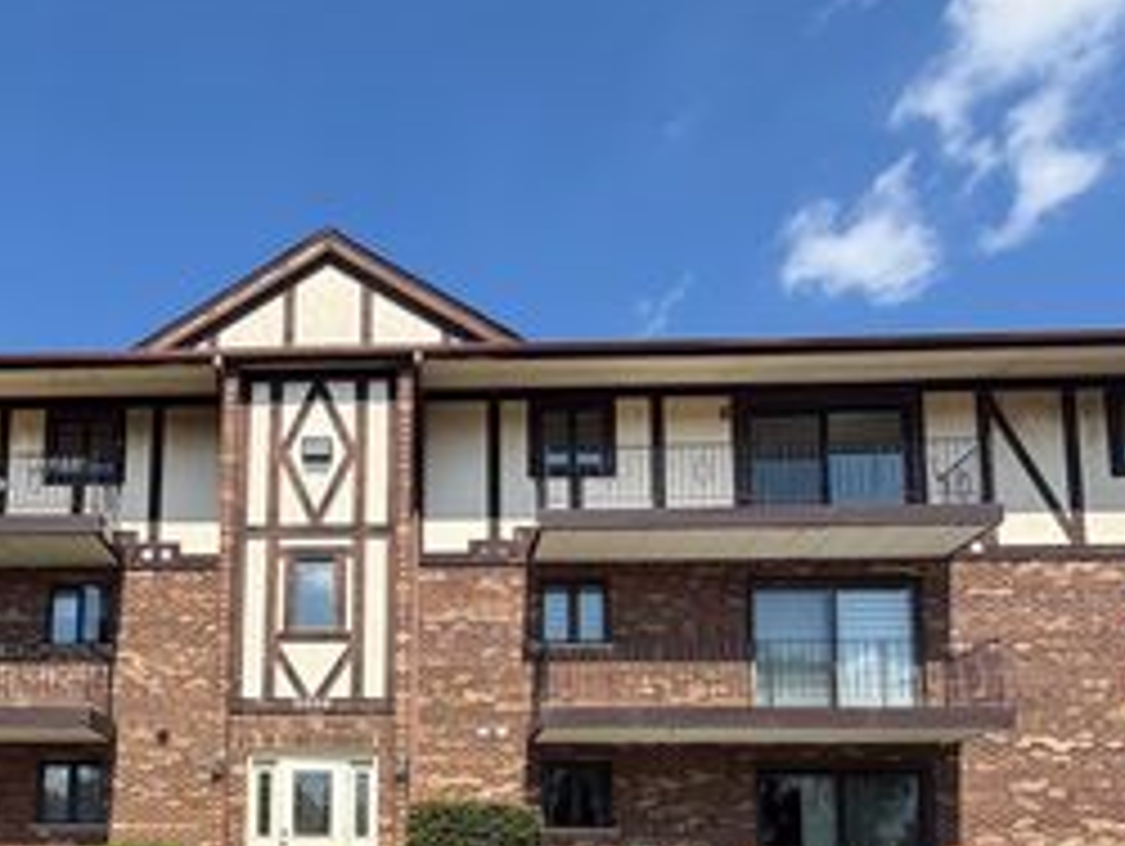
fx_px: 911
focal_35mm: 28
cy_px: 821
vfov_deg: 43.6
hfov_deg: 61.7
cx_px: 369
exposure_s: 1/770
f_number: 2.2
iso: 25
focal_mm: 2.22
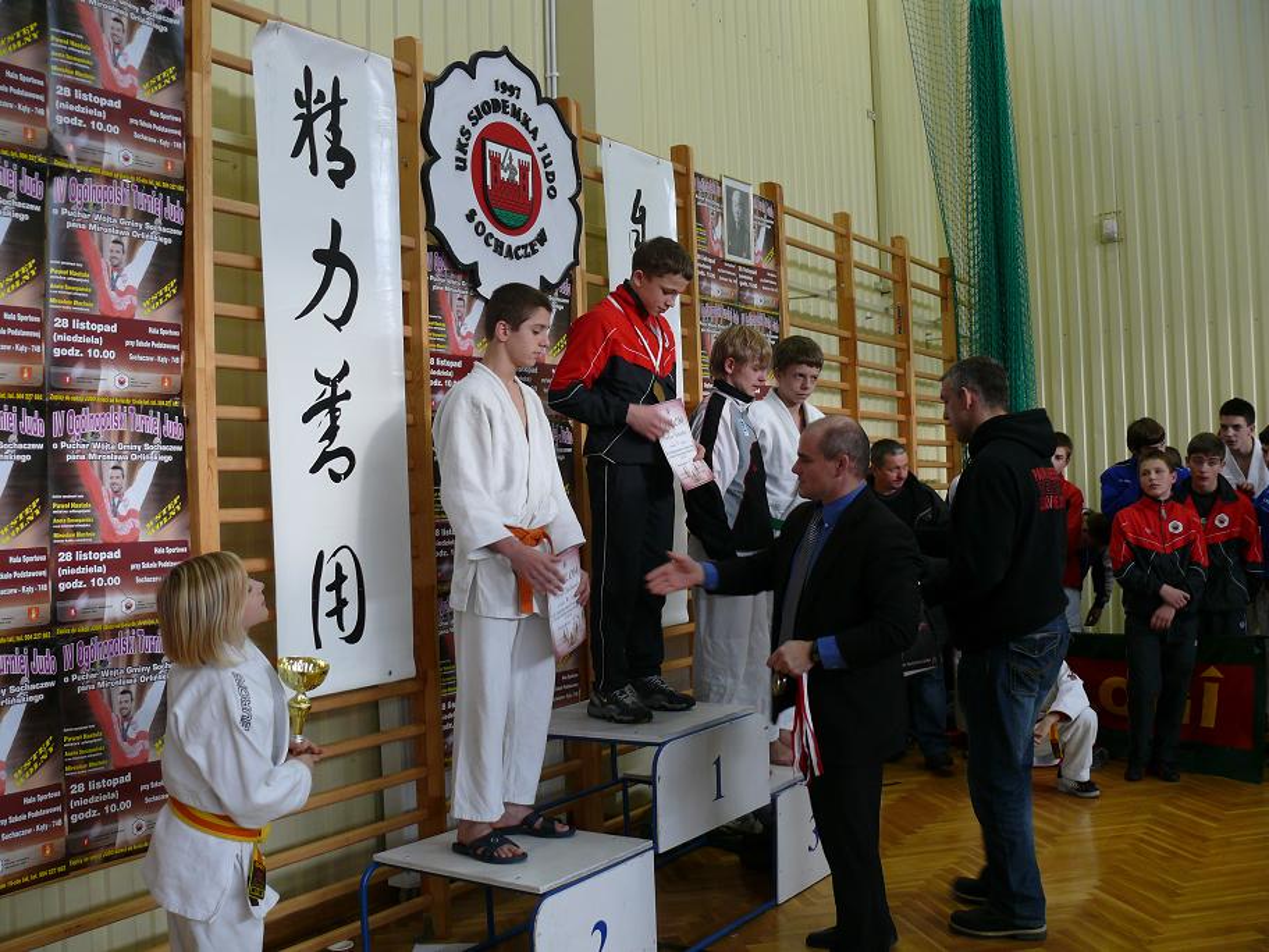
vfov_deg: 40.7
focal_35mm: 35
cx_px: 634
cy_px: 476
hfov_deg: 52.6
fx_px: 1283
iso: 100
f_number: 2.8
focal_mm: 7.4
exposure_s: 1/50
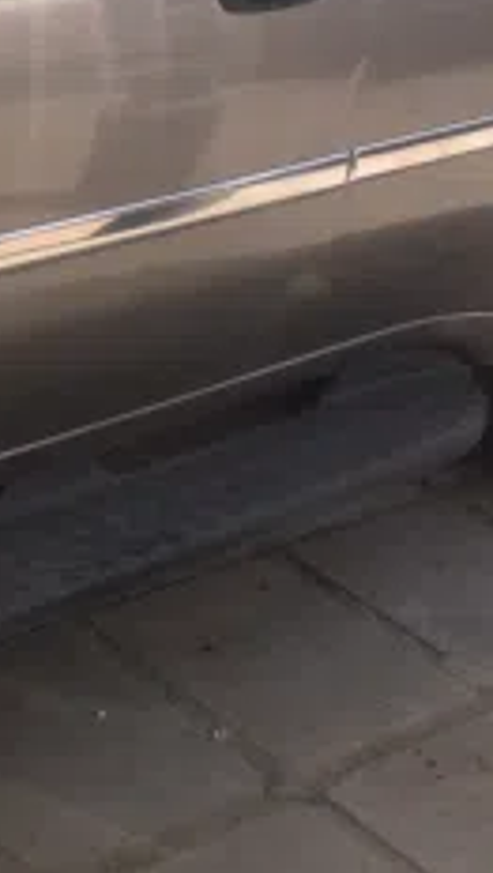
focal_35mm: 87
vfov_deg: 24.0
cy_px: 154
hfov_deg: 13.4
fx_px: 2016
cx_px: -151
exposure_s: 1/447
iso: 25
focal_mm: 4.15
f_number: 2.2
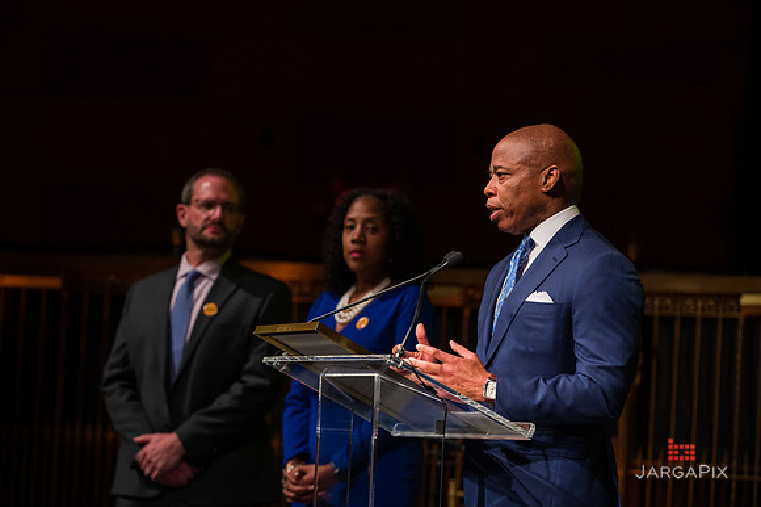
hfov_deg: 12.8
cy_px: 254
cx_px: 380
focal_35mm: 160
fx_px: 3380
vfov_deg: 8.6
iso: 2000
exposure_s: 1/250
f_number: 4
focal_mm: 160
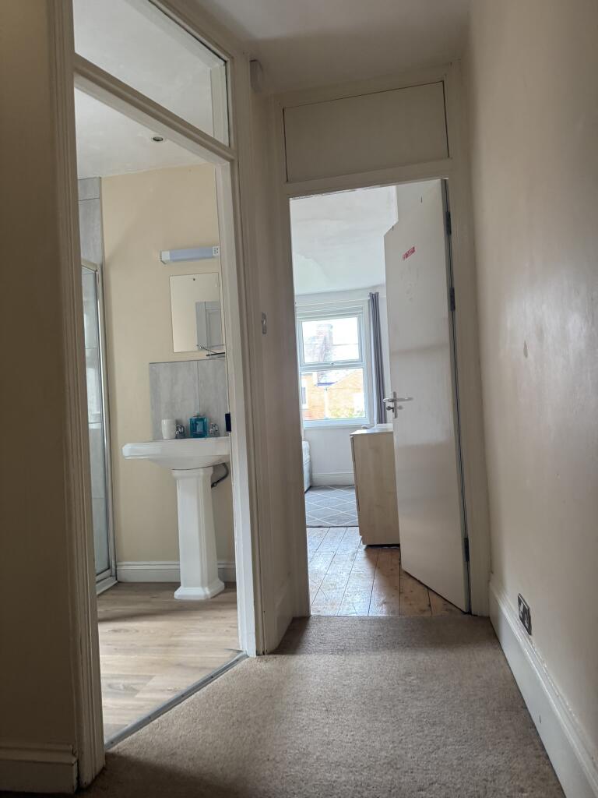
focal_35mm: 24
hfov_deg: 56.8
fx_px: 553
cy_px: 399
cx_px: 299
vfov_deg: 71.6
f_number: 1.78
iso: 160
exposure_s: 1/121
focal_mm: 6.76
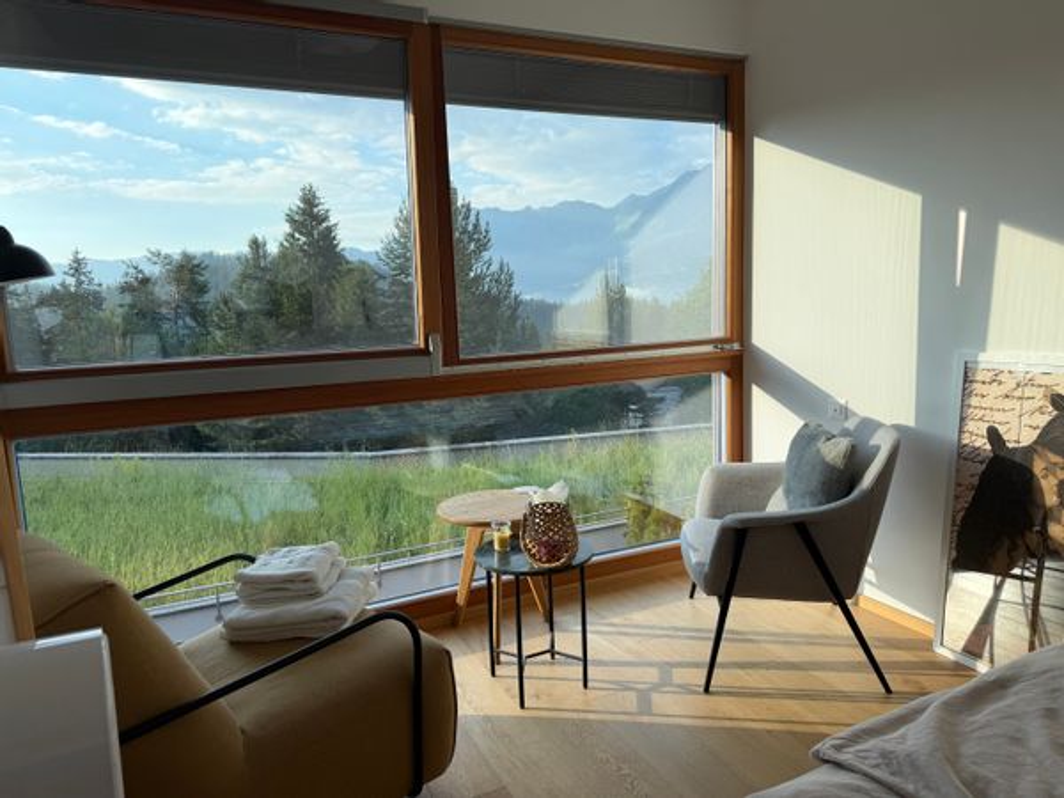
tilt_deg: -6.4
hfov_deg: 71.6
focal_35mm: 24
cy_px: 399
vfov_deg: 56.8
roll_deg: +2.0
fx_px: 738
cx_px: 532
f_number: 1.78
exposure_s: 1/1005
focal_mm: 6.76
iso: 80
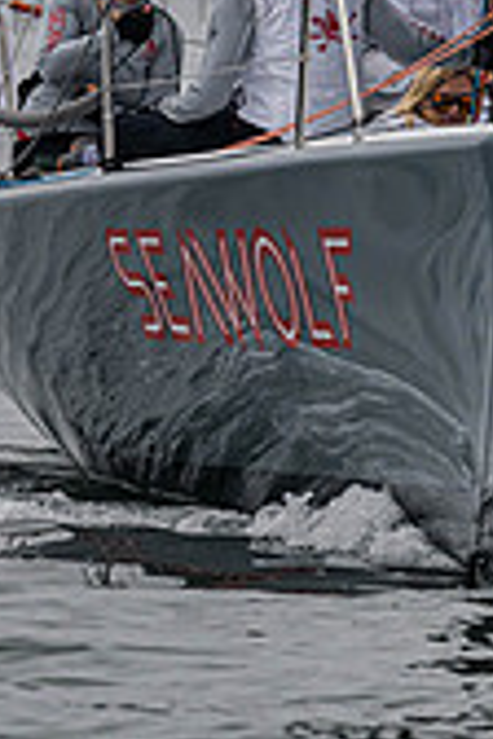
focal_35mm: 1395
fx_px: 28653
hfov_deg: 1.0
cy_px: -176
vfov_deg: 1.5
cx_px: 402
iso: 400
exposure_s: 1/3200
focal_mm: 340
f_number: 5.6
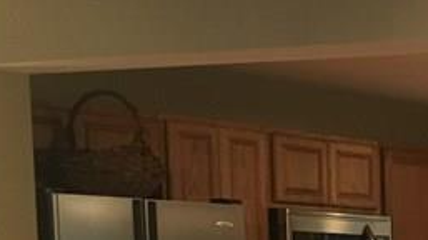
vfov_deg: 9.0
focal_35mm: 126
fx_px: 1429
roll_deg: -1.1
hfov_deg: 14.8
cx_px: 779
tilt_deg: -6.9
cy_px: 475
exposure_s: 1/30
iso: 125
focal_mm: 4.15
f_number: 2.2
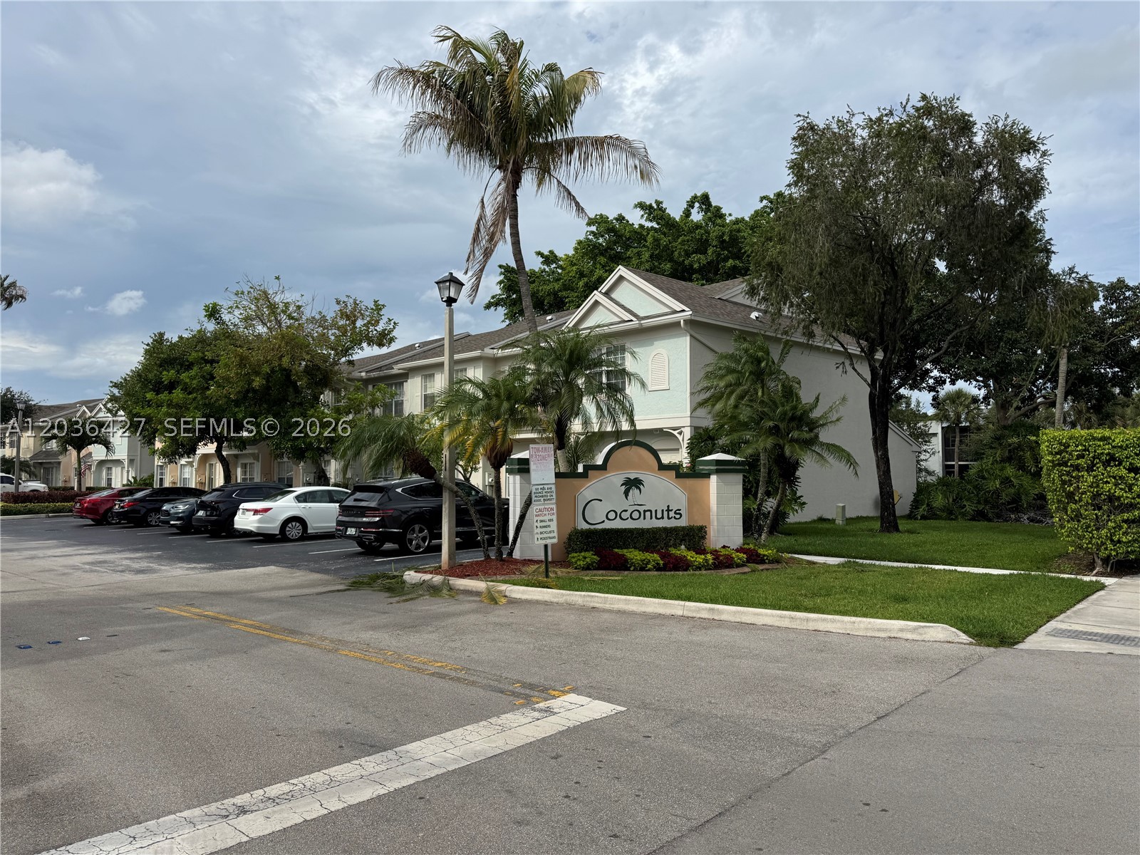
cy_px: 428
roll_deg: +0.3
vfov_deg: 56.8
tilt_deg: +3.4
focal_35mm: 24
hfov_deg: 71.6
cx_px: 570
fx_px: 790
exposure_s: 1/5814
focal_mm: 6.76
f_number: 1.78
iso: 80
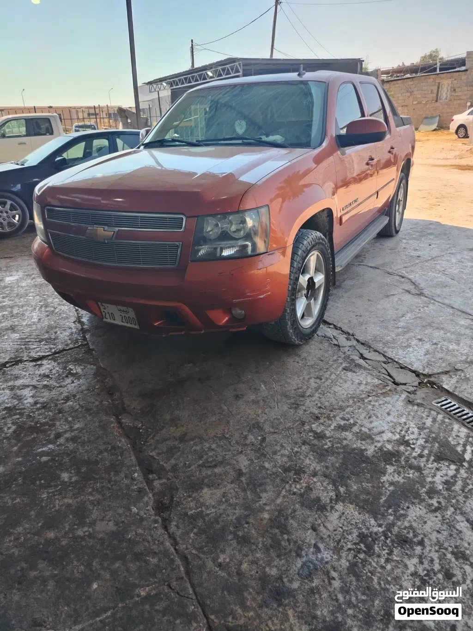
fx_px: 437
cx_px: 236
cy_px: 316
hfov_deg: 56.8
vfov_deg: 71.6
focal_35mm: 24
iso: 616
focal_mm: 5.25
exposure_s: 1/900
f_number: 1.75
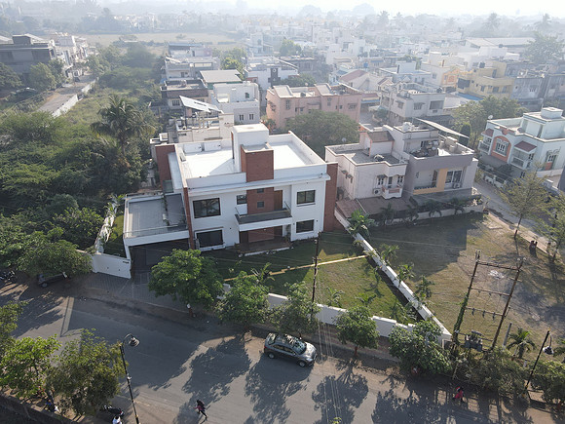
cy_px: 212
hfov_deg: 71.6
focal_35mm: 24
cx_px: 282
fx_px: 392
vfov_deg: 56.8
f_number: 2.8
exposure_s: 1/400
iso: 100
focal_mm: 4.5
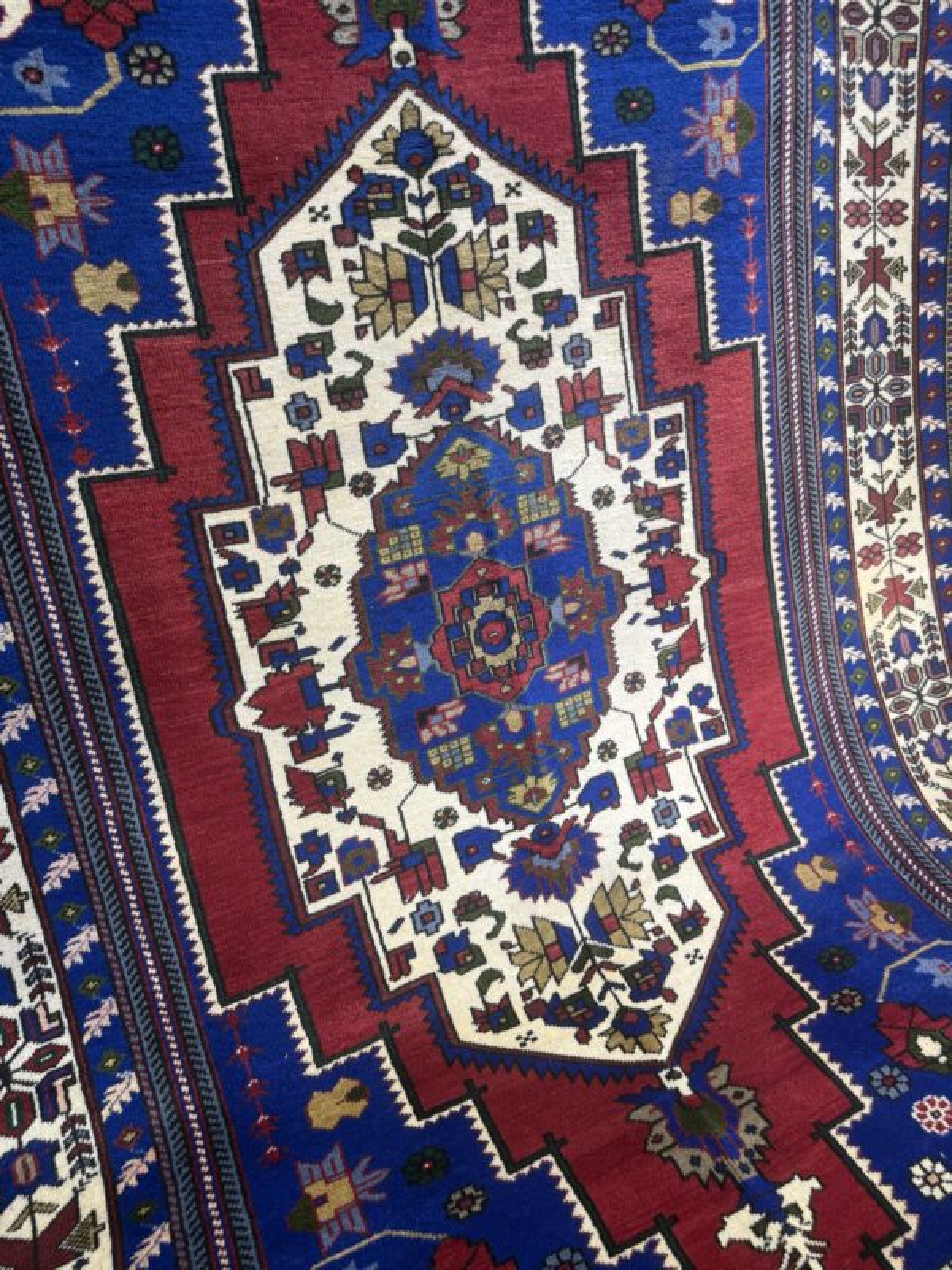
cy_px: 635
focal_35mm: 24
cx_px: 476
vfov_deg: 71.6
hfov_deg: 56.8
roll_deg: +3.5
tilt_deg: -27.8
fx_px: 880
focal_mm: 6.76
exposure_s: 1/100
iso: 100
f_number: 1.78
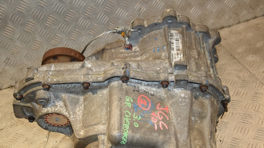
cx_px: 132
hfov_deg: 38.5
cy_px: 88
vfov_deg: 22.2
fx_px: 378
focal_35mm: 54
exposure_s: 1/200
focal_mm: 34
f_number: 5
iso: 800
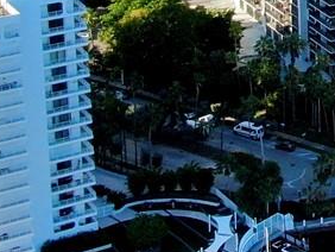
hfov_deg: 13.6
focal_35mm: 136
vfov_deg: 10.3
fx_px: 1317
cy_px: -210
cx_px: 514
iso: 100
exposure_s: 1/800
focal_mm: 4.39
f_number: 2.8
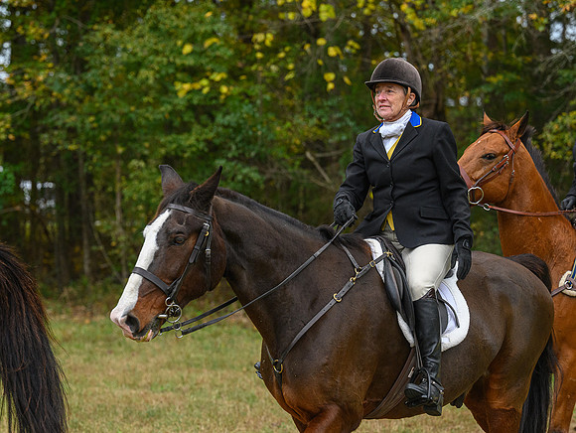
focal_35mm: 112
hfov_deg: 17.6
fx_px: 1864
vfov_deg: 13.3
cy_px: 224
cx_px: 284
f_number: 3.2
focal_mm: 86
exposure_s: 1/1000
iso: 1250
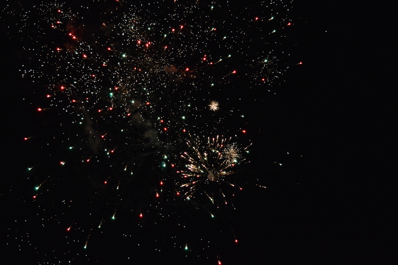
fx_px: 663
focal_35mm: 60
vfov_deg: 22.6
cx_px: 199
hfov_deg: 33.4
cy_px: 132
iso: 1400
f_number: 4.8
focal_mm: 40
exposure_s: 1/500
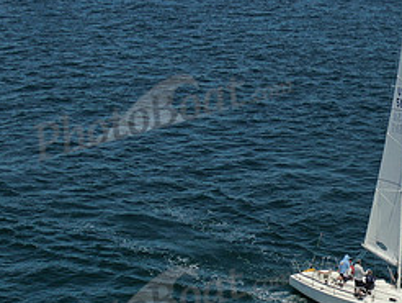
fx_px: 1314
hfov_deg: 17.1
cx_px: 389
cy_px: 183
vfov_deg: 13.1
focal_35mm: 113
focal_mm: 8.6
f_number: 3.8
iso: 100
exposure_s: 1/1600
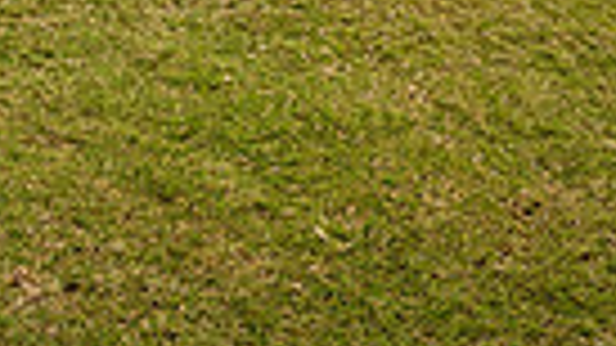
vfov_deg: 10.1
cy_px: -620
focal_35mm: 96
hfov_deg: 21.6
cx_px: 40
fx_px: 1568
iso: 800
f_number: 8
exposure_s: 1/250
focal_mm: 28
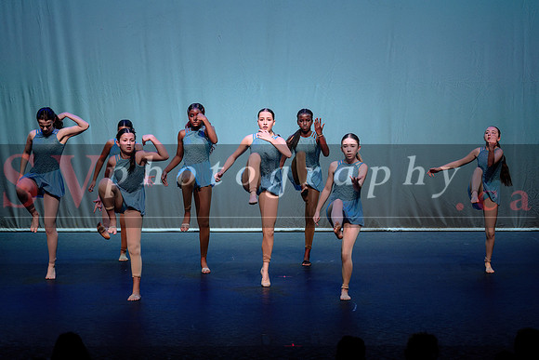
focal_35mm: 124
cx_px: 269
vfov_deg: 11.1
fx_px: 1852
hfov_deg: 16.6
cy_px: 153
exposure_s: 1/500
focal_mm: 105
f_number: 2.8
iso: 1250
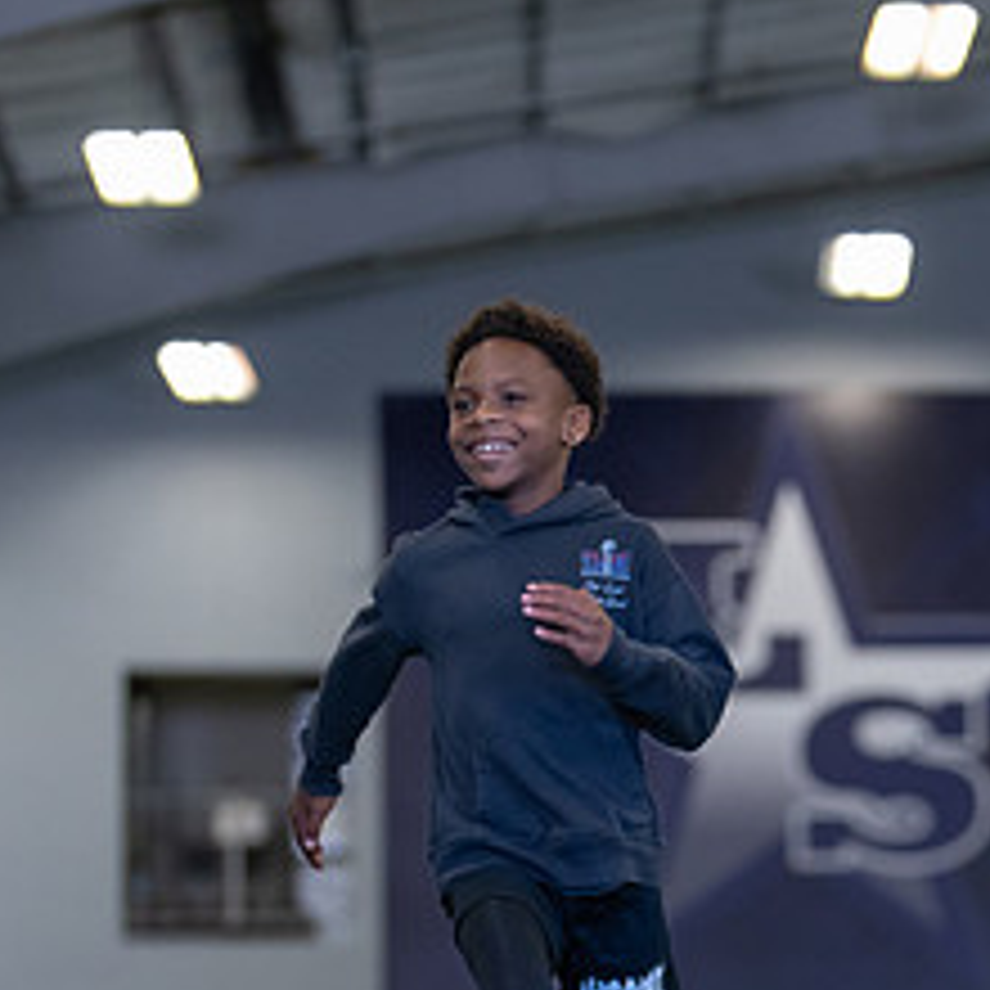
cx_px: 671
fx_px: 4659
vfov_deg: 12.0
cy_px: 949
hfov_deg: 12.1
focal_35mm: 144
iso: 1000
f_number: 1.2
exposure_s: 1/1000
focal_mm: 50
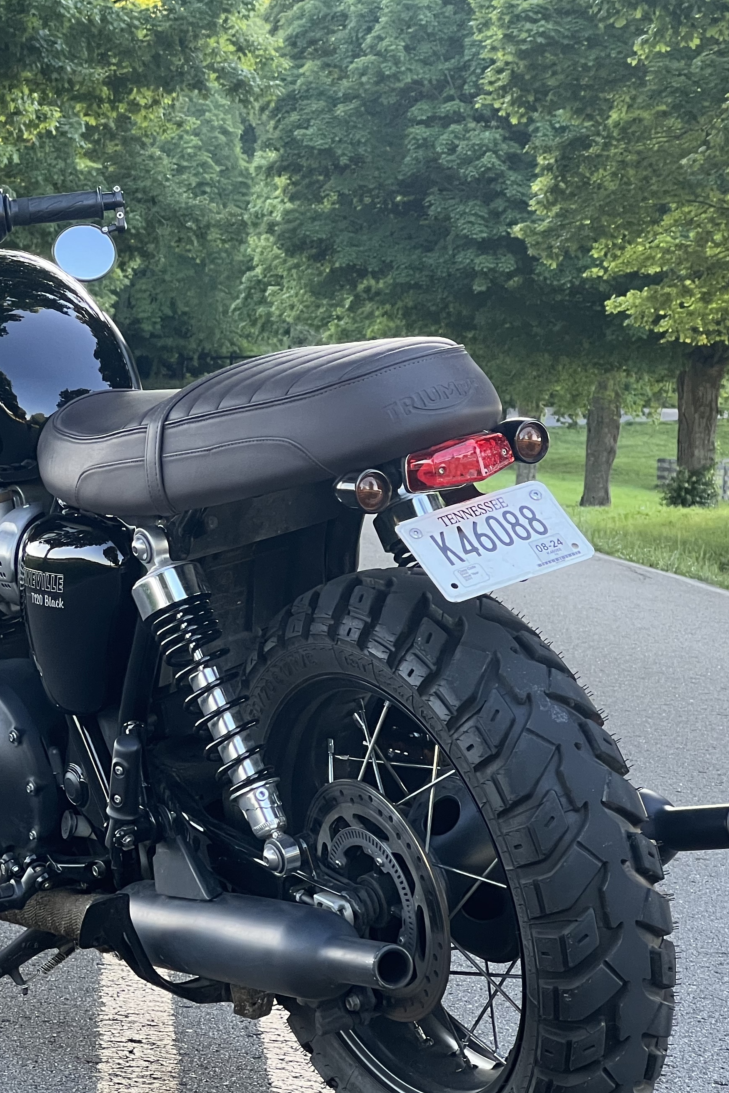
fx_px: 3736
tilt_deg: -0.3
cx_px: 155
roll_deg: -2.9
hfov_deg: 11.1
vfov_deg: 16.6
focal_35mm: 123
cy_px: 621
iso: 125
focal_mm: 9
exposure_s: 1/99
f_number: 2.8
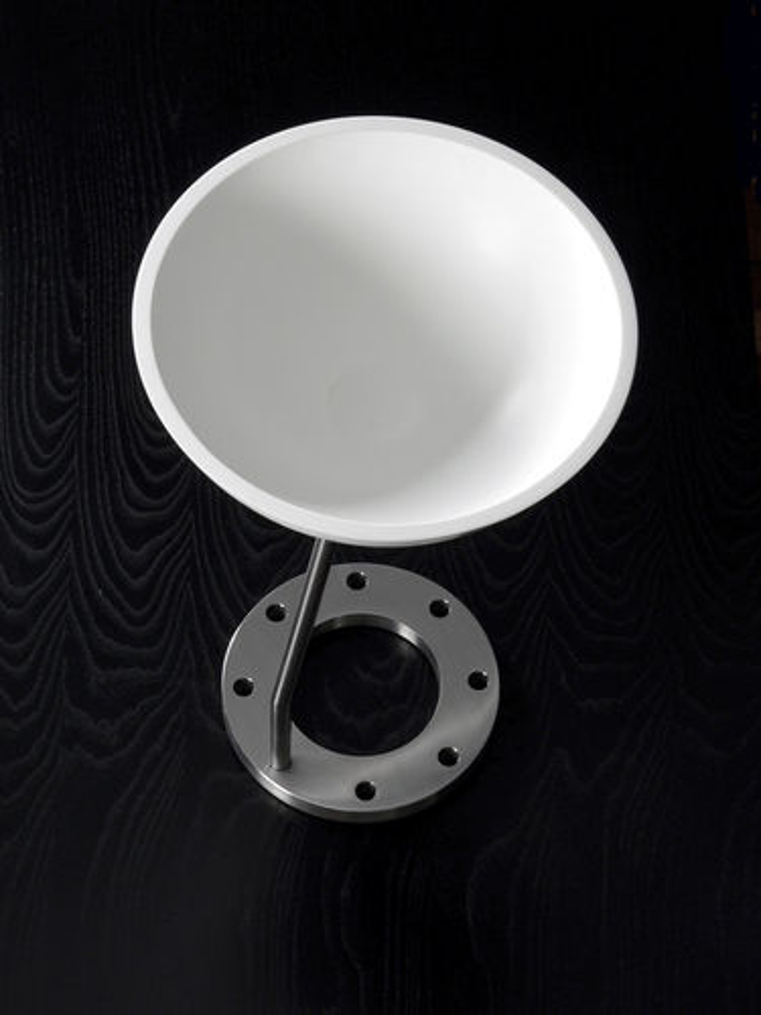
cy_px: 508
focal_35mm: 101
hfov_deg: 14.6
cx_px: 380
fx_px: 2961
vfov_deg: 19.4
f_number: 5.6
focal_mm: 16.7
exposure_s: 1/5
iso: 100
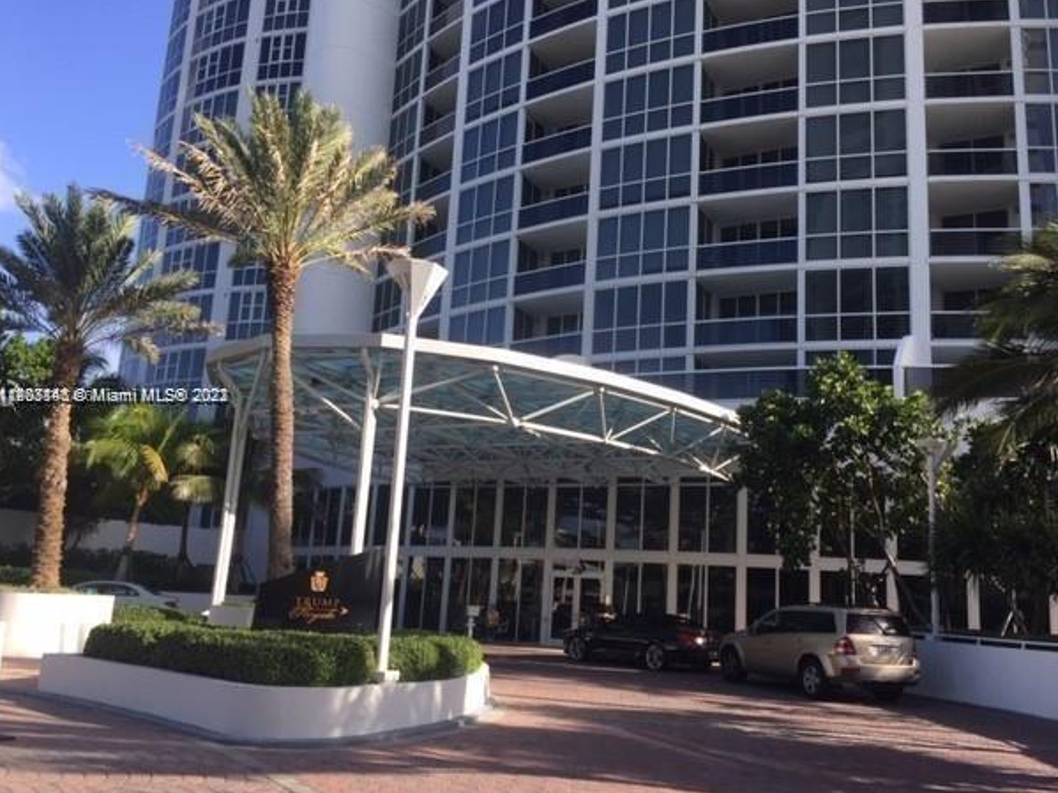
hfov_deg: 58.3
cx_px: 549
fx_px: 947
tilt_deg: +13.1
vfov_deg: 45.4
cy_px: 397
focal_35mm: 31
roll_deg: -3.6
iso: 32
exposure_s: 1/824
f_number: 2.2
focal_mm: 4.15
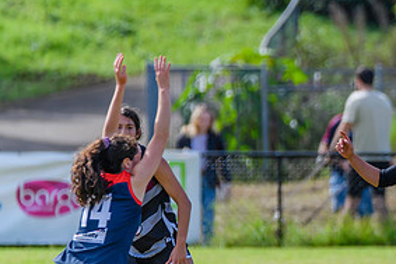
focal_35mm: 1361
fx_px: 14978
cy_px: 147
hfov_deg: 1.5
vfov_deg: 1.0
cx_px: 421
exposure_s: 1/1600
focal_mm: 550
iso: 800
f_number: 6.3
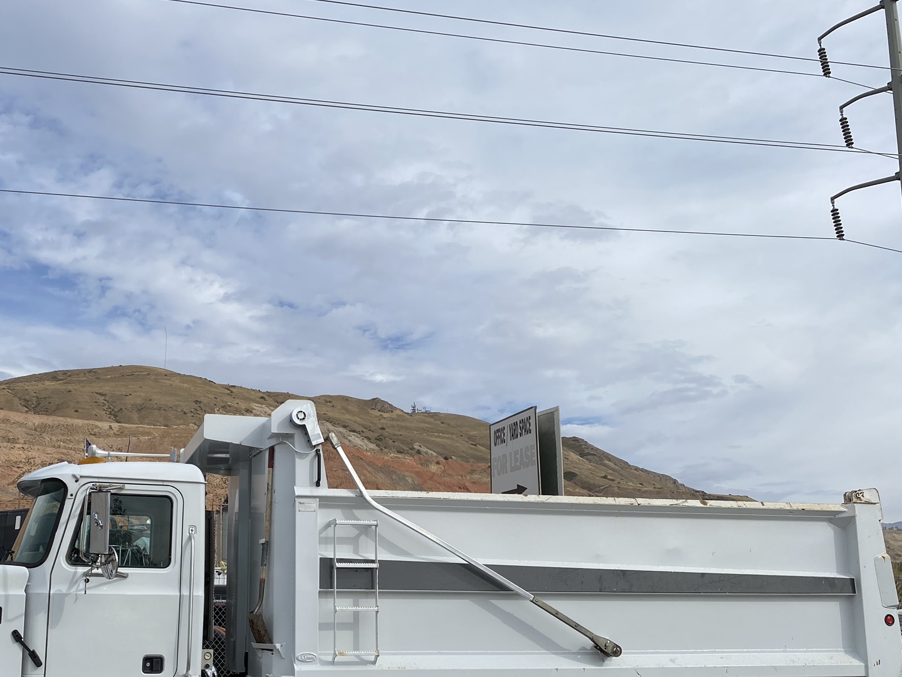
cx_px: 307
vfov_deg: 38.0
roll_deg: -0.3
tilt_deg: +7.9
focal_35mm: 37
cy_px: 479
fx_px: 964
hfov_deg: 49.3
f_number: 1.8
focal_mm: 4.25
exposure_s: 1/3731
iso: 32
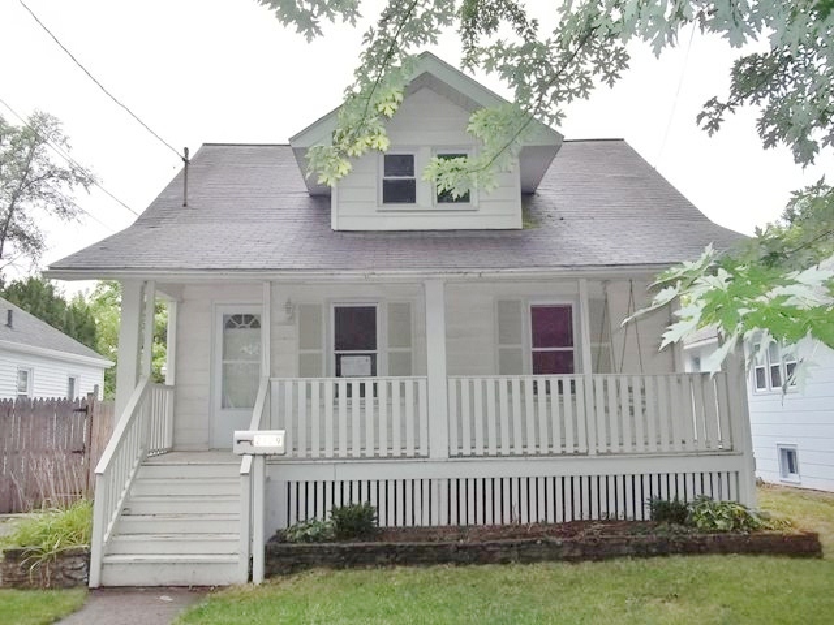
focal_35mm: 32
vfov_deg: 44.2
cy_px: 312
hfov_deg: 56.8
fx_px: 771
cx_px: 417
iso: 160
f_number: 2.9
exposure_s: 1/320
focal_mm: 5.7
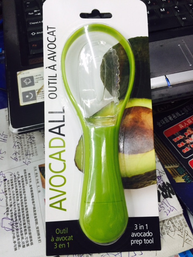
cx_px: 96
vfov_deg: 61.7
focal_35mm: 29
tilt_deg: -61.0
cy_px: 128
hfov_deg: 48.2
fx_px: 216
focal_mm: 4.15
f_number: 2.2
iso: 50
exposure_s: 1/30
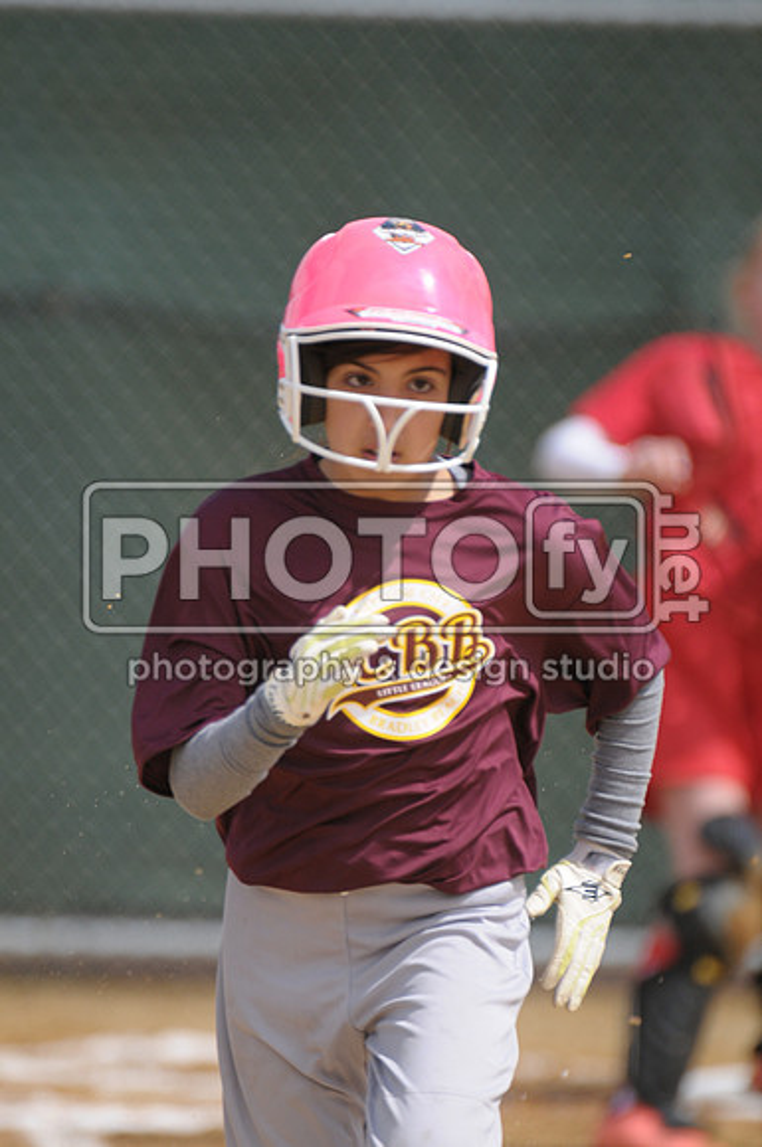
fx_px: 19106
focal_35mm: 600
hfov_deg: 2.3
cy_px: 574
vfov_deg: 3.4
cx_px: 381
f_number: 4
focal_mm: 400
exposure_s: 1/2500
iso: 400
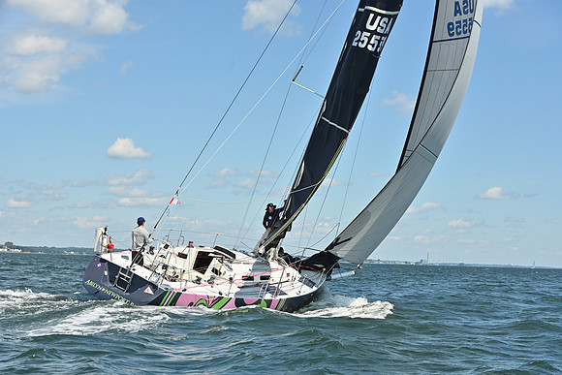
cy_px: 188
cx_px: 281
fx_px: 1093
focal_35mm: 70
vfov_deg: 19.5
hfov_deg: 28.8
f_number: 8
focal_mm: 70
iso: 250
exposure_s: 1/1250
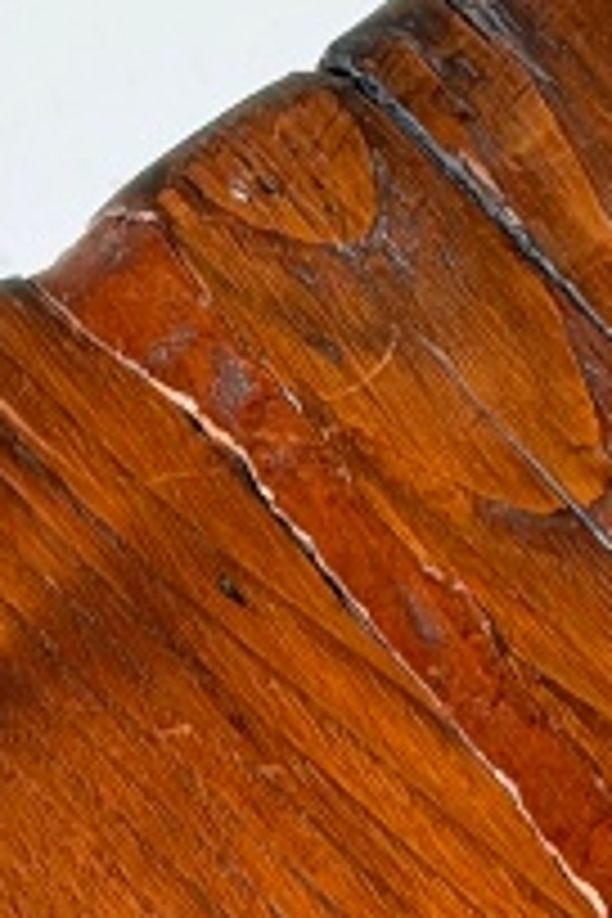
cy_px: 2174
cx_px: 792
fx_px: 5457
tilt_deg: -72.6
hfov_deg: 6.4
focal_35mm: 214
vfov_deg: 8.8
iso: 200
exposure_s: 1/50
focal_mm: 6.93
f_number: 1.8
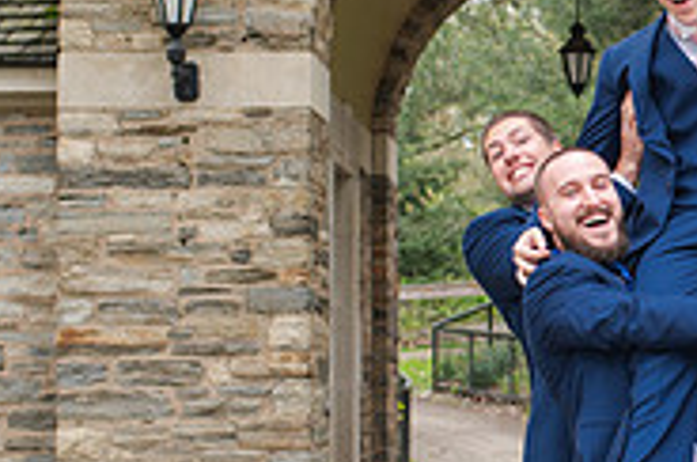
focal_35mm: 125
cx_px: 742
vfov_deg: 10.9
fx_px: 2416
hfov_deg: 16.0
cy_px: 264
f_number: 3.2
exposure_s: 1/320
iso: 450
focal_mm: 35
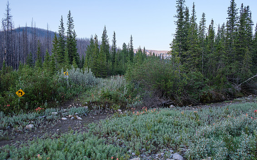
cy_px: 83
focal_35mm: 28
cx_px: 128
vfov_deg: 44.5
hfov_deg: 66.5
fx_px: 196
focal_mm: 18
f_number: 8
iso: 320
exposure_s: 1/60
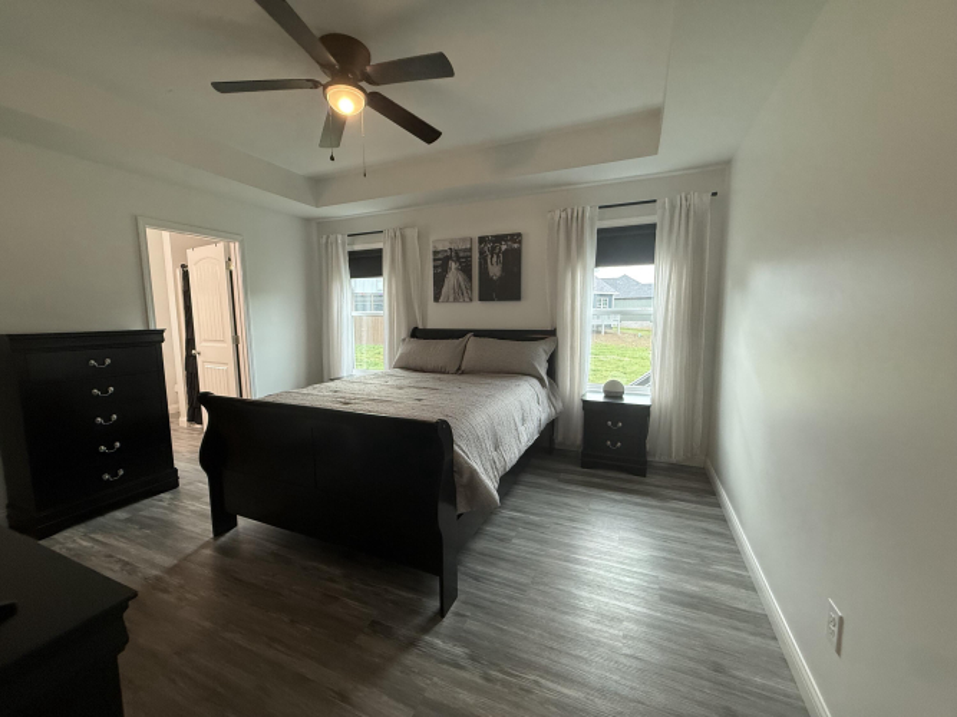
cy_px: 358
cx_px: 478
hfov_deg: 102.1
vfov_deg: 85.7
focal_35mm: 14
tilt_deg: -5.6
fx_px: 387
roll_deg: +0.1
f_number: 2.2
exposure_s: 1/120
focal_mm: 2.22
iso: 250
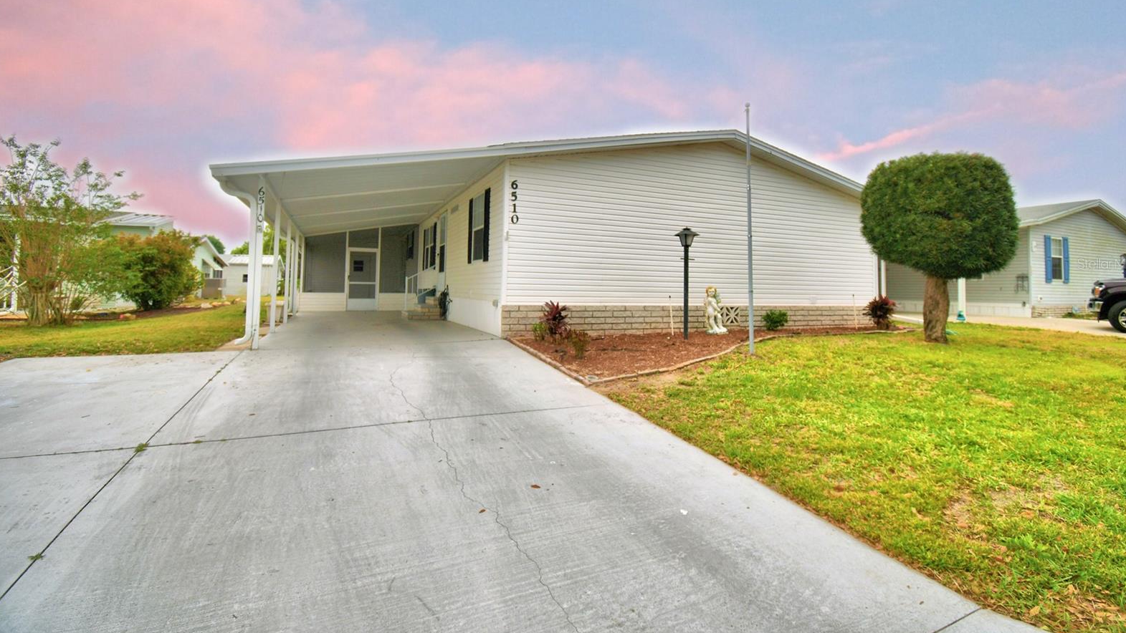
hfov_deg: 99.4
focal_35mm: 16
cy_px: 264
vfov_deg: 66.6
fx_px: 478
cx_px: 568
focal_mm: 10
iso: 100
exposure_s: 1/1000
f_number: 4.5
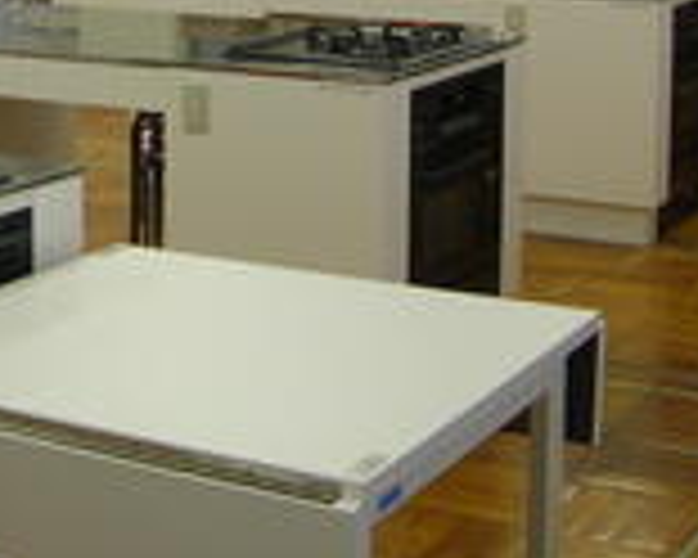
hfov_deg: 21.3
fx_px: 1818
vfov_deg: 16.9
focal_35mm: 88
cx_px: 68
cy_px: -54
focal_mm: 5.8
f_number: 2.8
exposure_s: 1/21
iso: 50
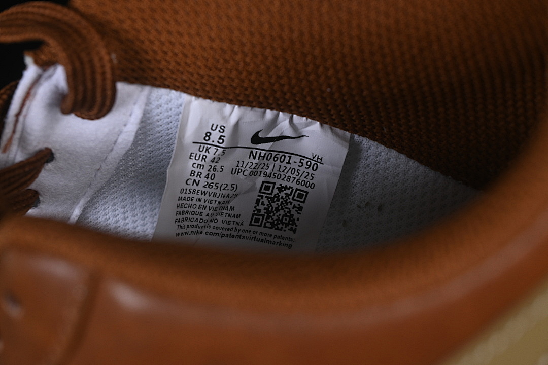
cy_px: 182
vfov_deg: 18.2
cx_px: 274
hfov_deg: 27.0
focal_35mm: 75
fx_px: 1142
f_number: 7.1
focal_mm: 50
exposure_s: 1/60
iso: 160
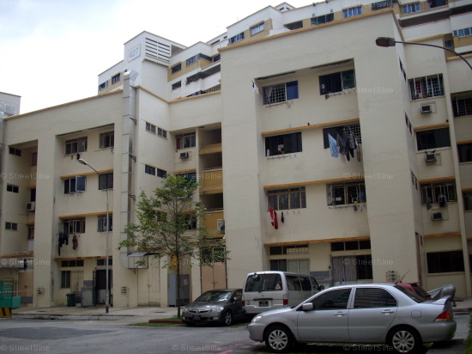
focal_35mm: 37
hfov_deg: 50.2
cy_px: 177
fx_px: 504
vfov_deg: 38.6
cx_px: 236
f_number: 5.6
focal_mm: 6.2
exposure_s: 1/200
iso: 80
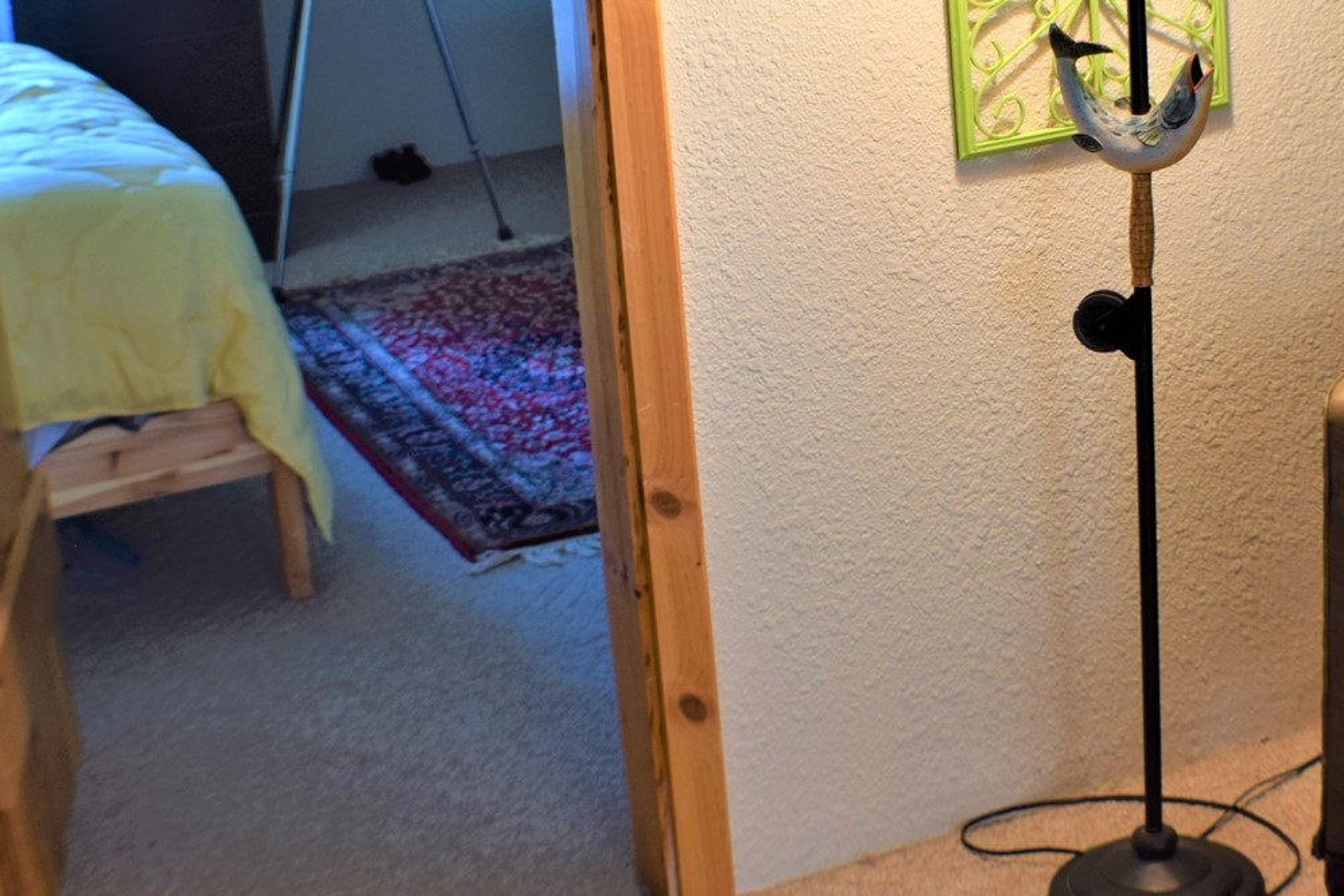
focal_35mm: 102
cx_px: 958
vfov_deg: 13.4
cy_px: 177
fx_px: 3807
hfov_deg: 19.9
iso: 200
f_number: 4.8
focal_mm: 40
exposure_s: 1/13
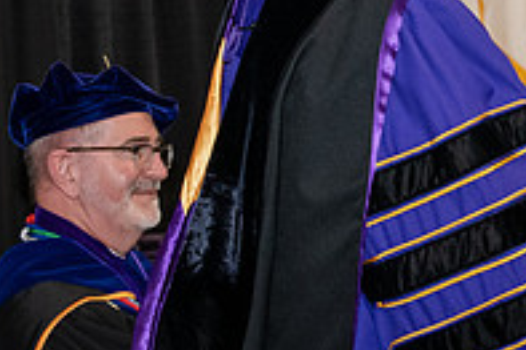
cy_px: -1
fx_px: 3007
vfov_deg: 6.6
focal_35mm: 206
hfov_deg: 9.9
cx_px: 595
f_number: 5.6
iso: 2500
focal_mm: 70
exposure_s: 1/200
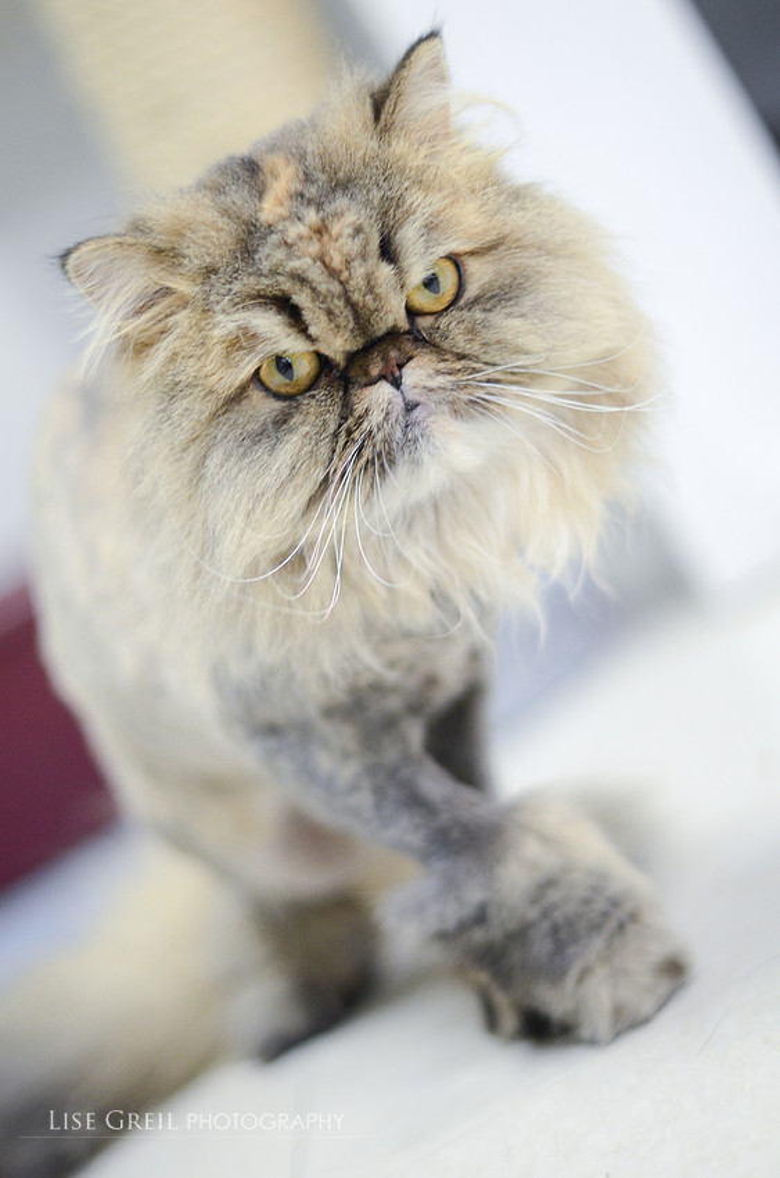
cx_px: 390
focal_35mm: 75
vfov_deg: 27.0
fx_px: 2448
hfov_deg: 18.1
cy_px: 589
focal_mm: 50
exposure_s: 1/200
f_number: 1.4
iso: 800
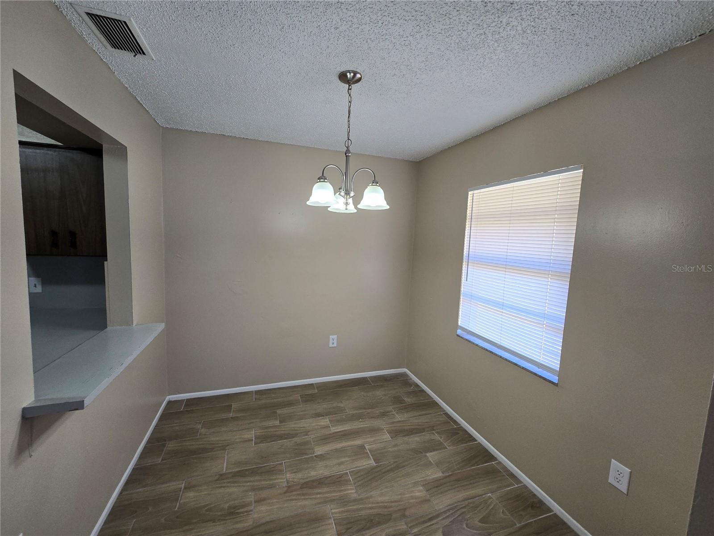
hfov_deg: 106.2
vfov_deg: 89.9
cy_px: 268
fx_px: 268
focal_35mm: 13
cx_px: 357
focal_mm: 2.2
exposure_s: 1/60
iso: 100
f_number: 2.2
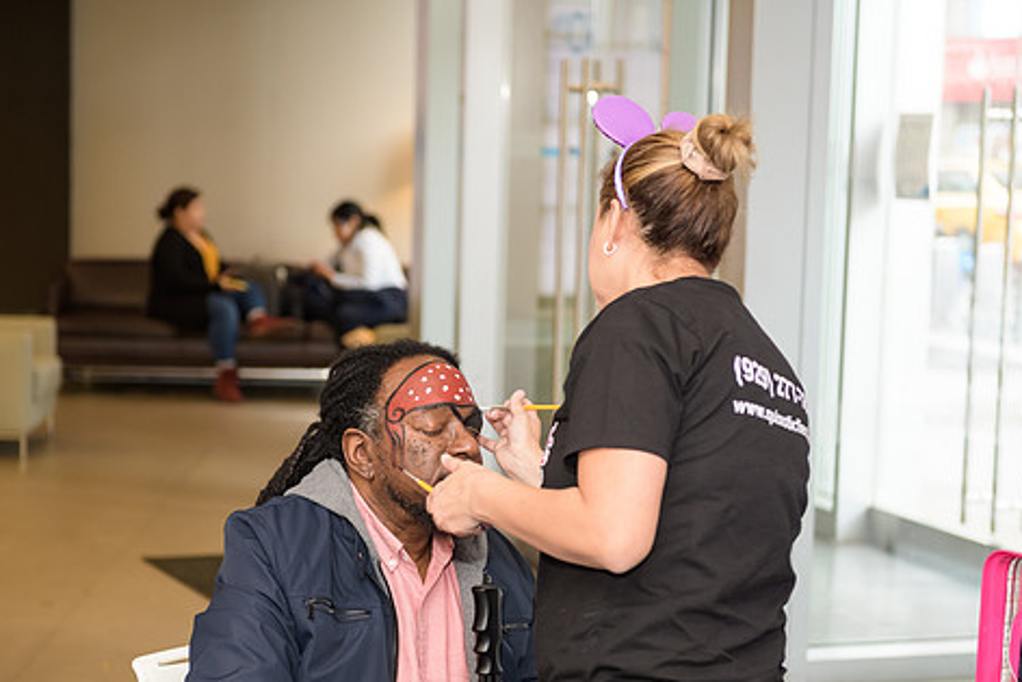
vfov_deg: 15.9
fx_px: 2442
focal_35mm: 86
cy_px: 410
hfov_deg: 23.6
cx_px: 448
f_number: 3.2
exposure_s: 1/125
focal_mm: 70
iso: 800
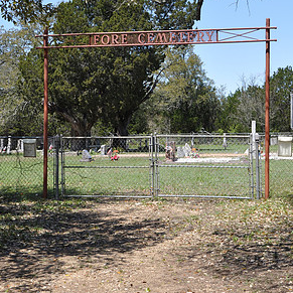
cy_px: 123
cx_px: 194
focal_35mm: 71
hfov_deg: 24.2
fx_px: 680
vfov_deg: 24.3
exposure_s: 1/200
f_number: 7.1
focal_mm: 28
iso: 200
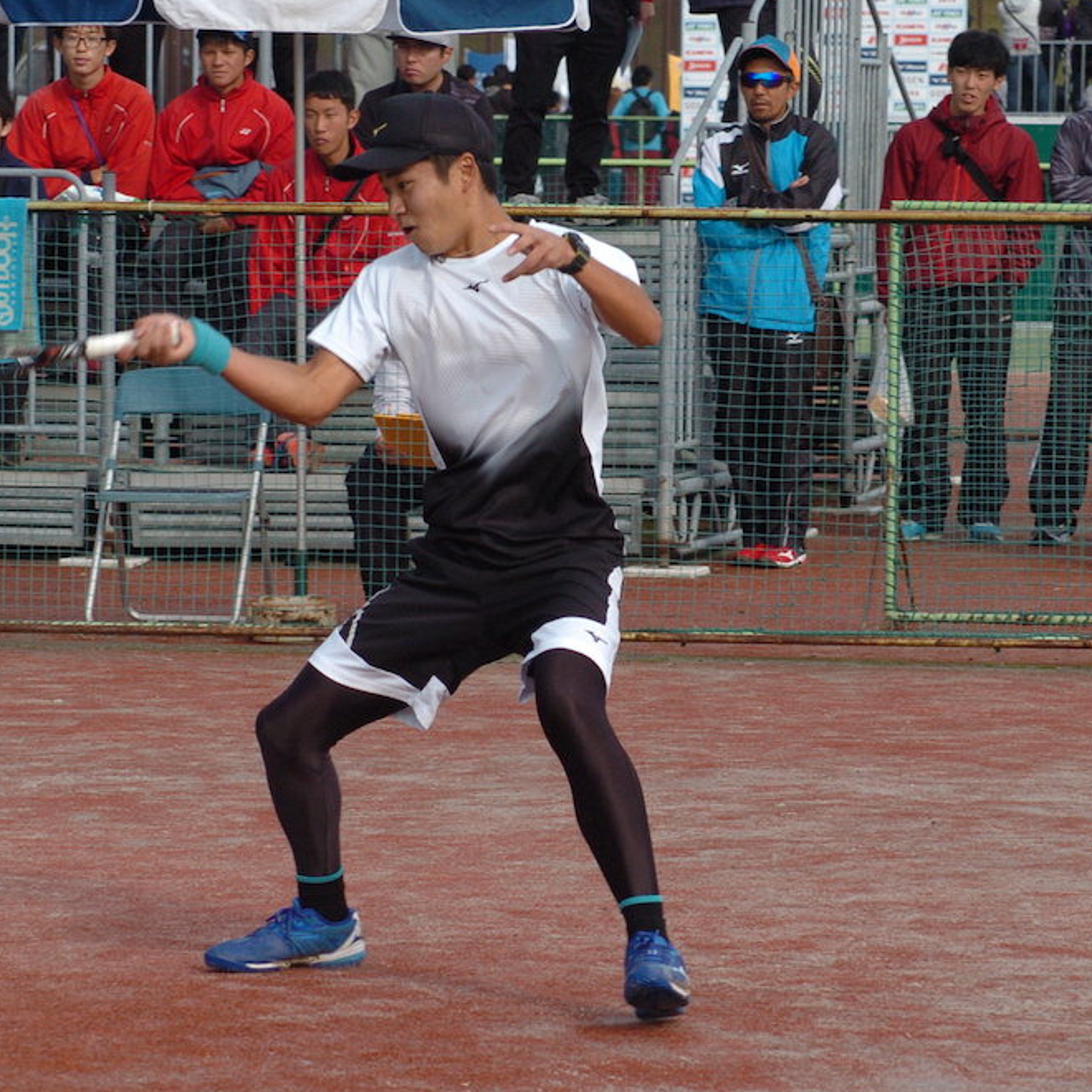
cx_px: 566
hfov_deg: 9.1
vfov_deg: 9.1
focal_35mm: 193
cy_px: 547
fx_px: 6888
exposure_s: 1/500
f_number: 8
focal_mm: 100
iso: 400
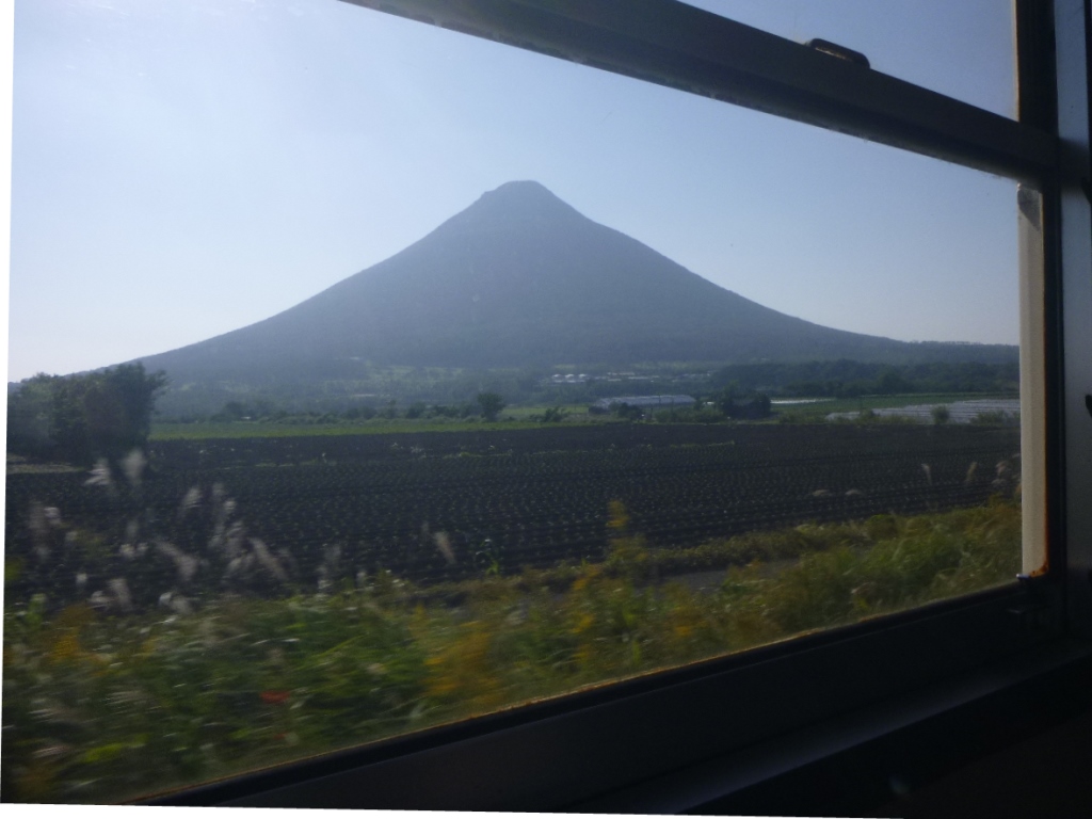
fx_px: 789
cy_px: 410
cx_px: 546
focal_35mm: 25
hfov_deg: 69.4
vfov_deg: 54.9
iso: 100
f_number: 9
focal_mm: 4.5
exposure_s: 1/250
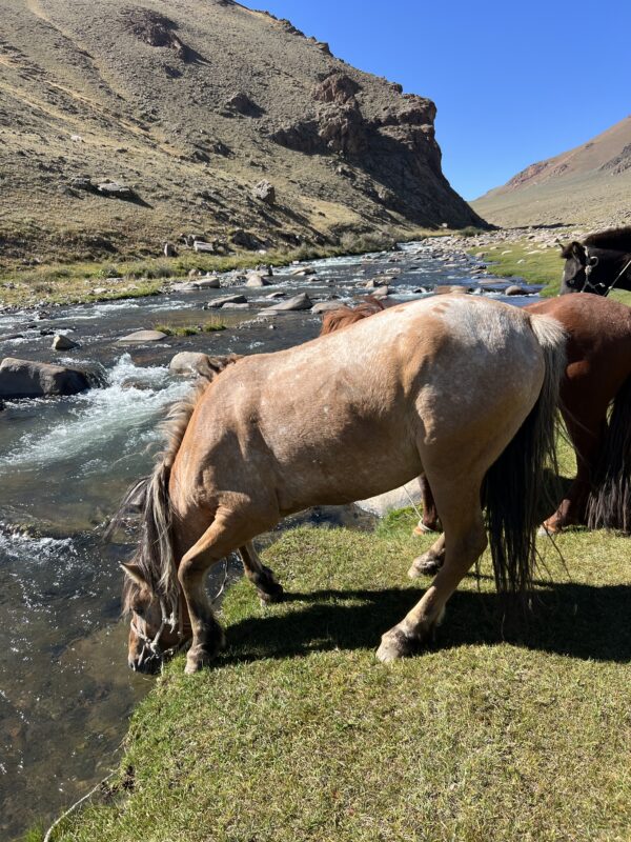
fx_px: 632
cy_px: 421
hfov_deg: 53.1
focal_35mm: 26
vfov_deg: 67.3
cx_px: 316
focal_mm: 5.7
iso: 50
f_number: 1.5
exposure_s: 1/1972
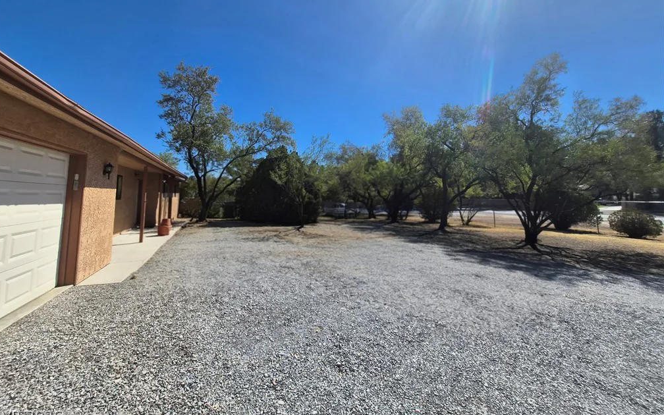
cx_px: 327
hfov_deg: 105.3
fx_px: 253
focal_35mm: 14
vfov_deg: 78.0
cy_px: 174
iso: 25
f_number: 2.2
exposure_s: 1/2500
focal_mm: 1.7
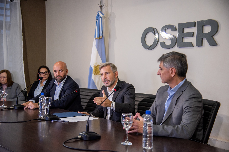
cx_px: 114
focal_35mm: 50
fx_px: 318
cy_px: 76
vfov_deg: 27.0
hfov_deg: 39.6
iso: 1000
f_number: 4
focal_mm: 50
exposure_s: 1/320
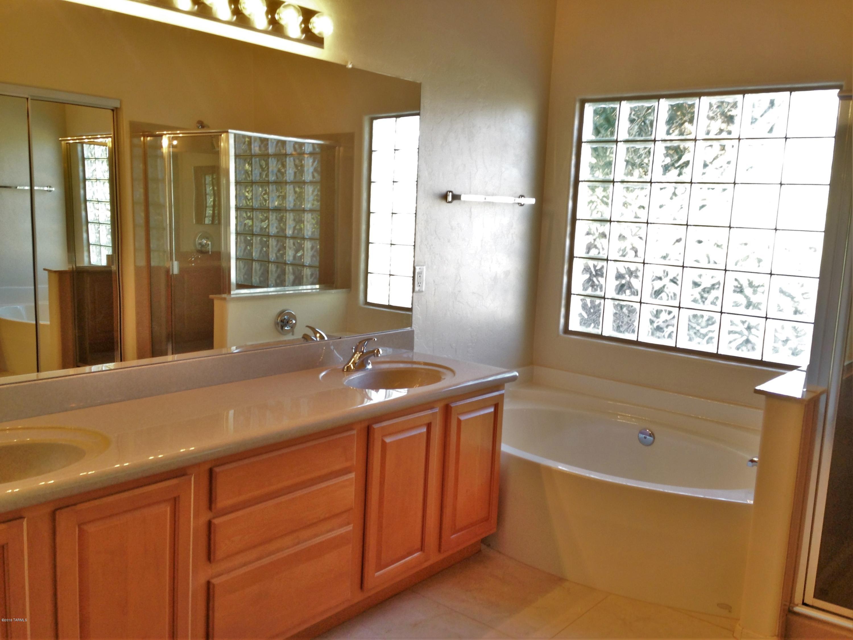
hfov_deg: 55.4
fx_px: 813
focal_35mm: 33
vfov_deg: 42.9
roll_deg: -3.8
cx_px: 426
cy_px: 320
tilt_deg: -7.5
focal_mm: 4.12
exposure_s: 1/20
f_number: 2.4
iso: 50
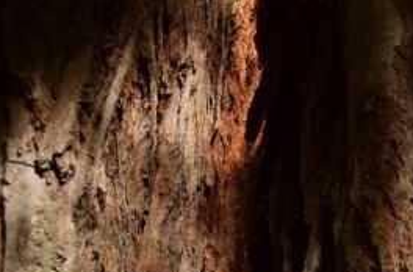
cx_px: 494
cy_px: 326
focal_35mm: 160
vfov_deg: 8.4
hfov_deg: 12.6
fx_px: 1829
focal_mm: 44
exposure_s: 1/50
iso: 200
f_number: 4.5
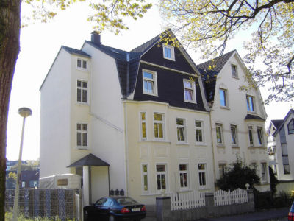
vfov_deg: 40.7
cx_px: 147
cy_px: 110
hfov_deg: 52.6
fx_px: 297
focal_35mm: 35
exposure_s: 1/200
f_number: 5.6
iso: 100
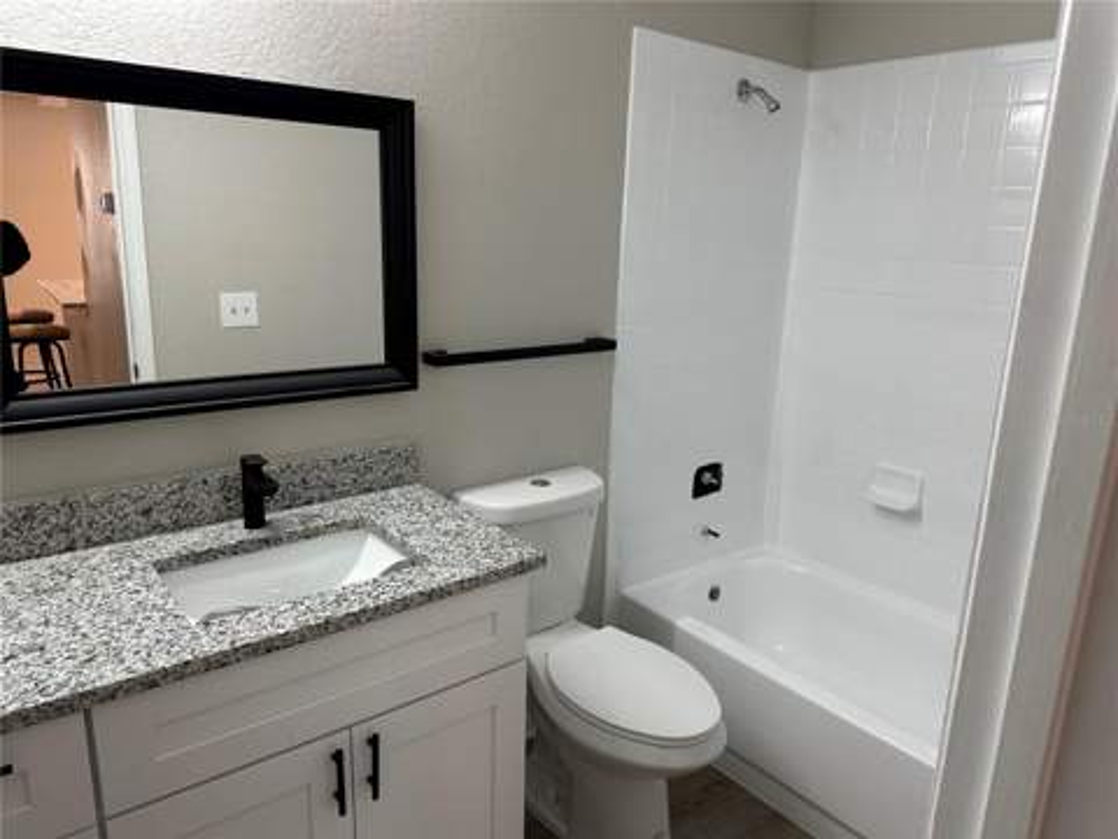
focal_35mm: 24
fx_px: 775
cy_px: 420
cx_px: 559
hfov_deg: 71.6
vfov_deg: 56.8
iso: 125
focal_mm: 6.86
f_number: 1.78
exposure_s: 1/60
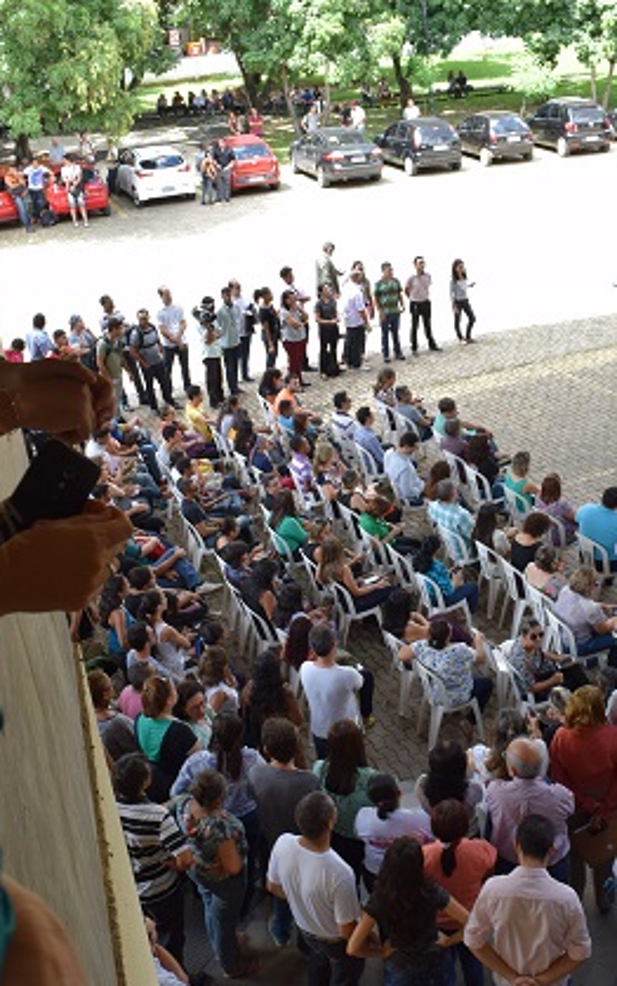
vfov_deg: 47.2
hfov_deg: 30.4
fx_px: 1130
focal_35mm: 42
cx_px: 398
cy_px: 492
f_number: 6.3
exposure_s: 1/160
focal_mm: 18
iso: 400
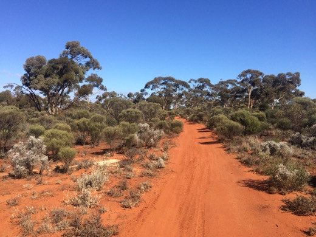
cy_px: 118
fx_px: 265
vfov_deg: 48.2
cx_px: 158
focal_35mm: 29
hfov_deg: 61.7
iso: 32
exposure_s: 1/1953
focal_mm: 4.15
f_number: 2.2
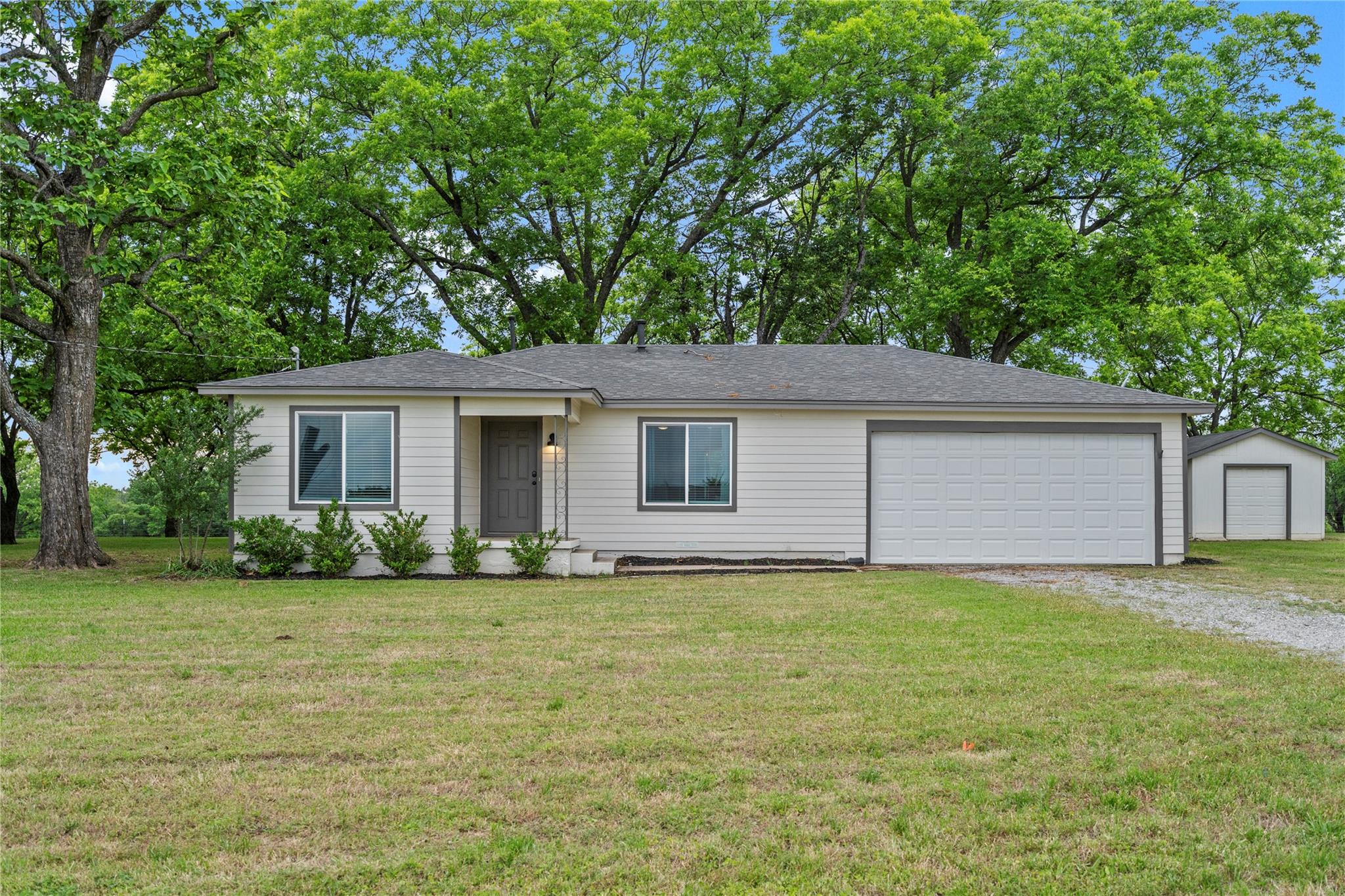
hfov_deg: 54.4
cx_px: 672
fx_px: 1307
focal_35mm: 35
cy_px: 448
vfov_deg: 37.8
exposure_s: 1/250
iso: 400
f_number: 5.6
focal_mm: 35
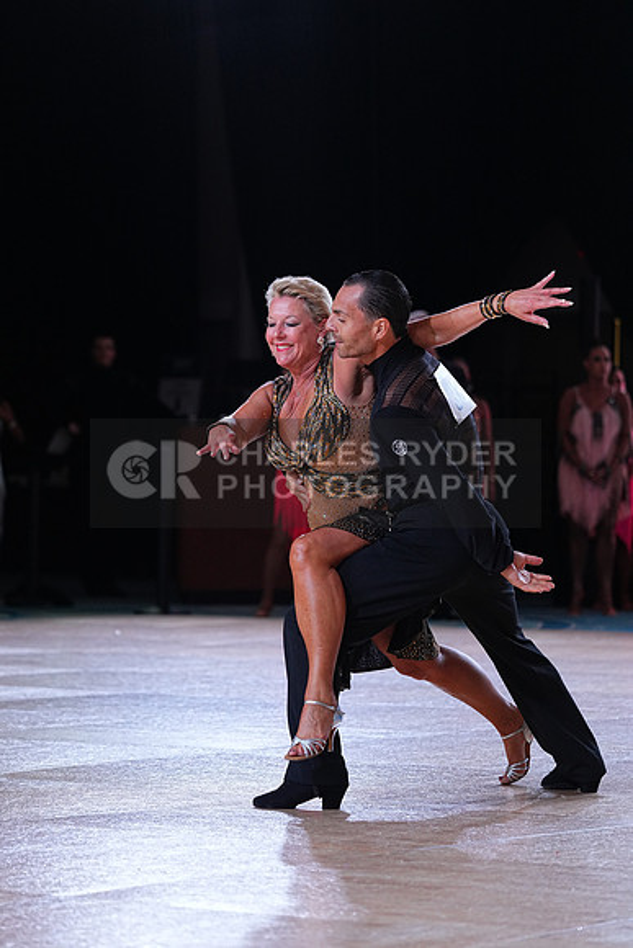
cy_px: 474
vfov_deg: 14.5
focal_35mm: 141
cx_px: 316
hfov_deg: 9.7
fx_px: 3716
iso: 1250
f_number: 4
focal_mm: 141
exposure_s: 1/500
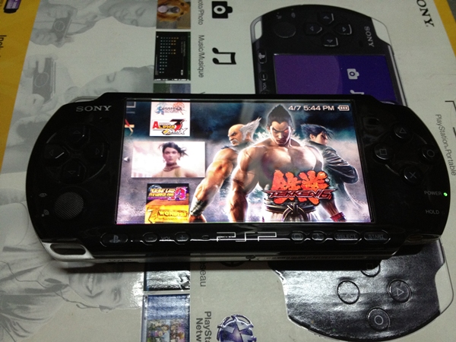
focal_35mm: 35
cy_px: 171
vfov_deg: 40.7
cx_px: 228
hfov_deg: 52.6
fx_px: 461
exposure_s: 1/20
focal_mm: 4.28
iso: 200
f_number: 2.4
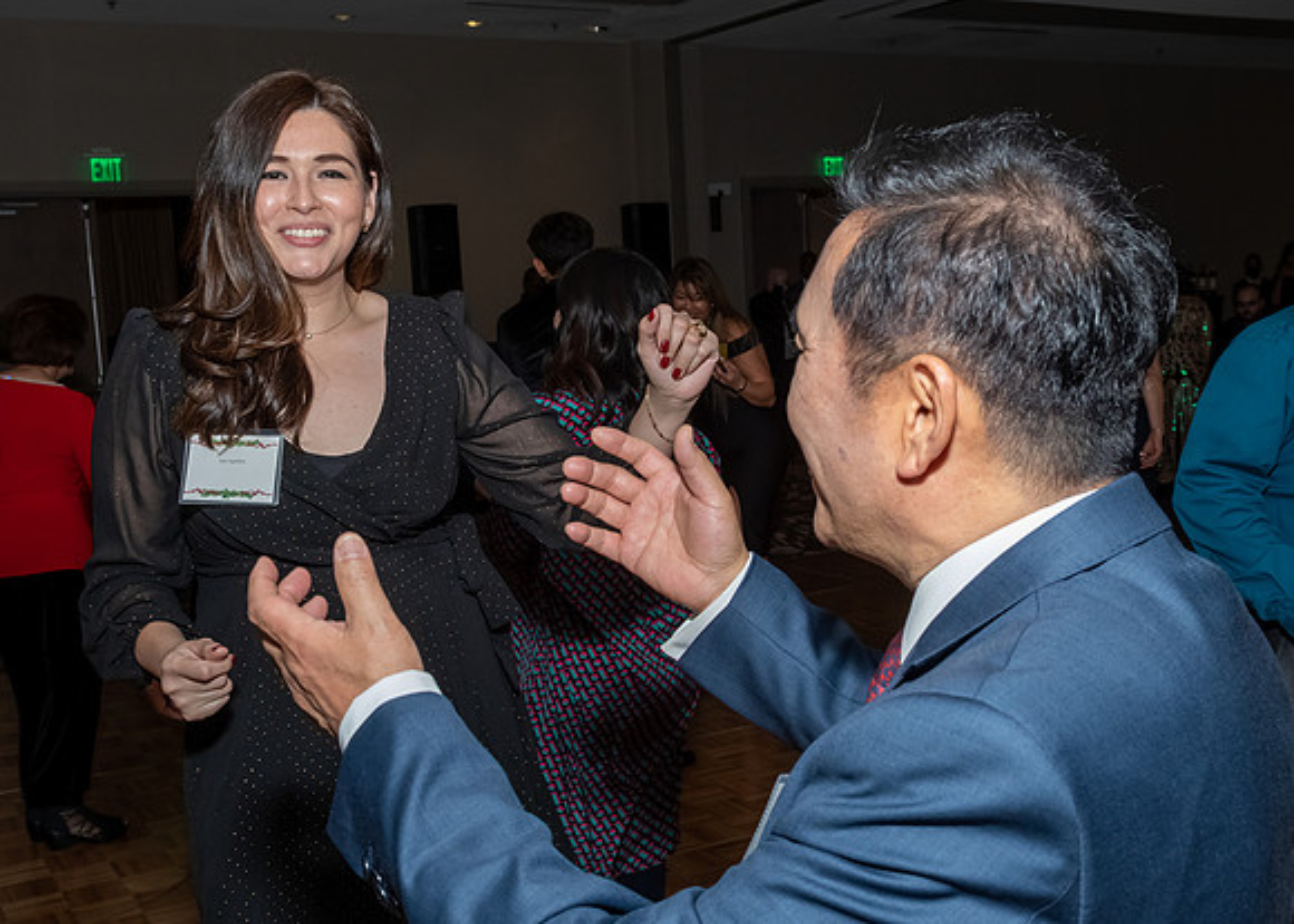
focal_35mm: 45
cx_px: 657
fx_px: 1662
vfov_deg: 31.1
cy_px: 450
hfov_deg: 42.5
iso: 500
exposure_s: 1/250
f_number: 7.1
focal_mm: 22
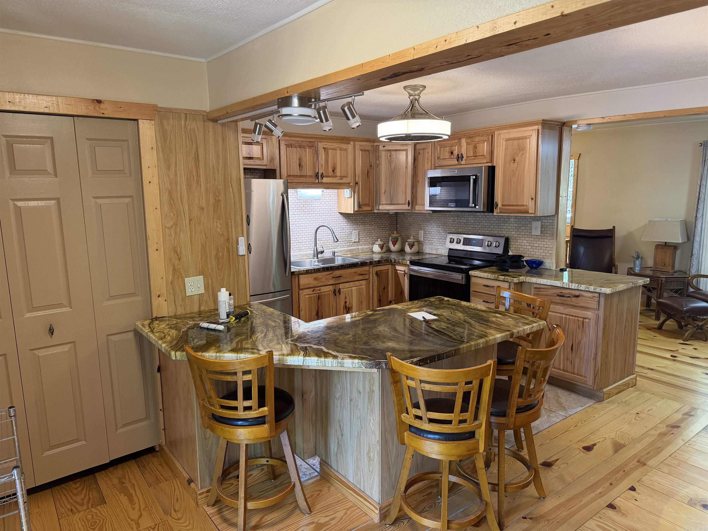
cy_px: 266
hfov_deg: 71.6
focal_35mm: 24
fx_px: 491
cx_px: 354
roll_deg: +0.5
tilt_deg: -7.8
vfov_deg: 56.8
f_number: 1.78
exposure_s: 1/60
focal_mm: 6.76
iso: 250
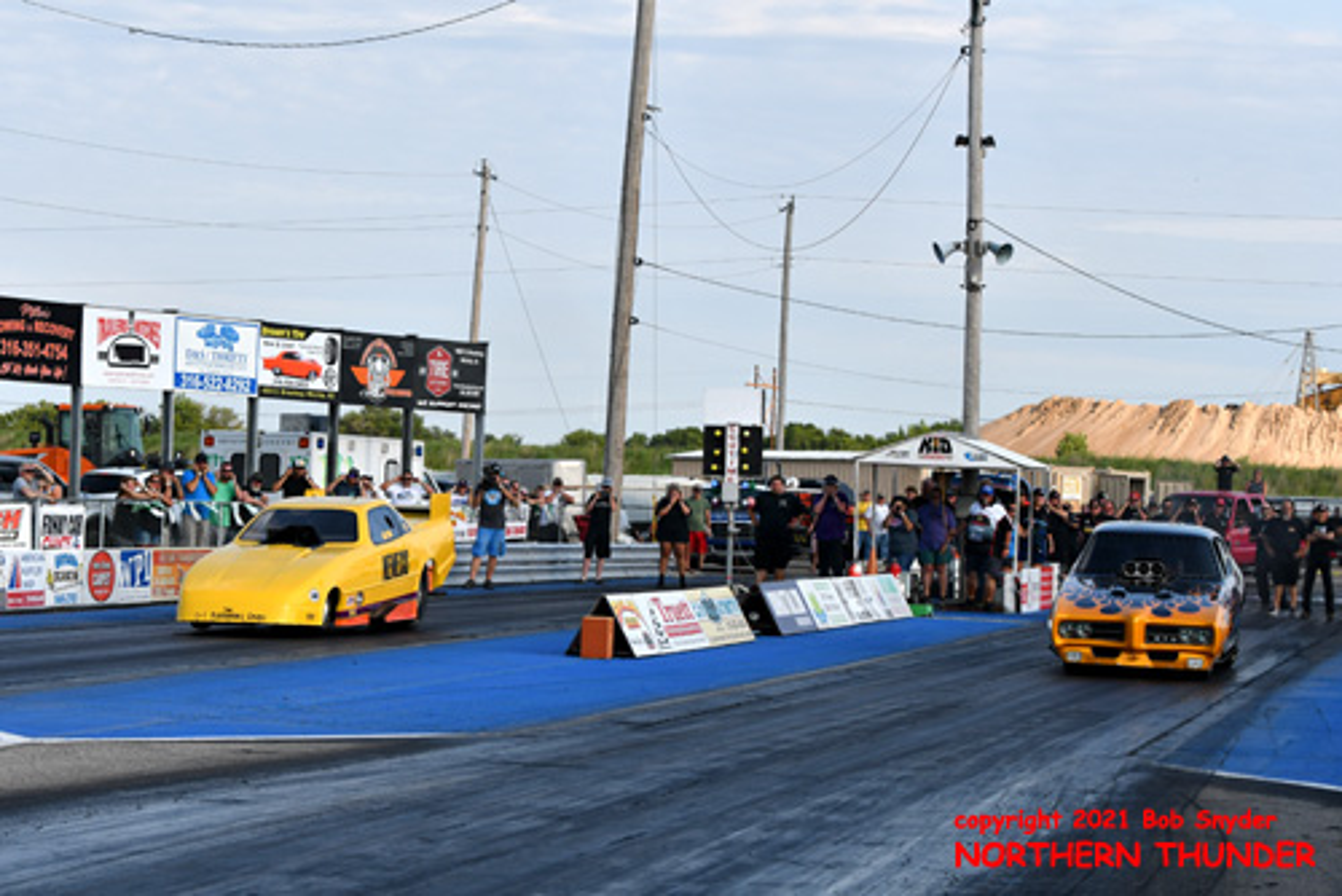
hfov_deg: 19.4
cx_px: 671
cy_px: 448
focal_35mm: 105
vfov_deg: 13.1
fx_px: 3916
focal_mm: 70
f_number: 5.6
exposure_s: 1/1250
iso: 160
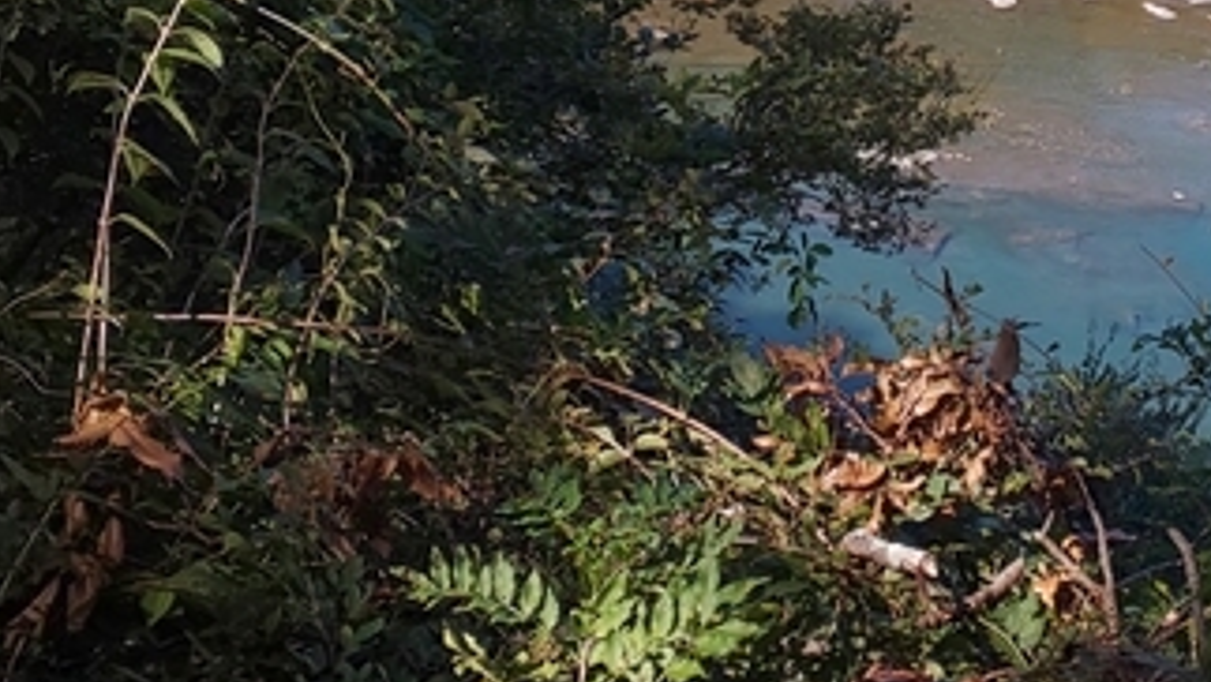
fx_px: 1735
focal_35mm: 54
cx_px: 907
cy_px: -64
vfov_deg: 21.2
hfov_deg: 37.5
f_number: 1.94
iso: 28
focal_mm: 3.45
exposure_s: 1/528
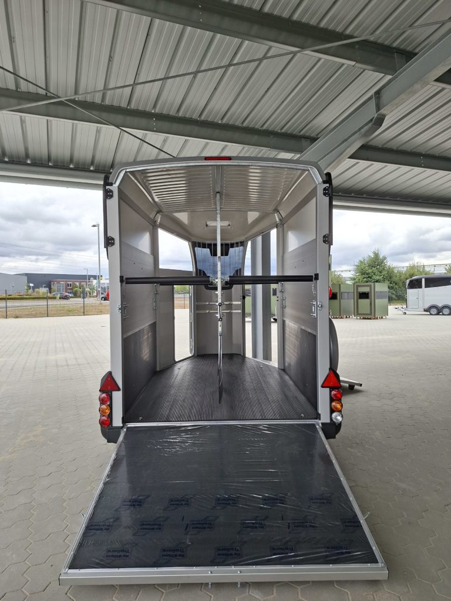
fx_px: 400
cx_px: 226
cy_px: 300
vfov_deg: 73.9
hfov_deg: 58.9
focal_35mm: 23
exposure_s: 1/640
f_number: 1.8
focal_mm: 5.54
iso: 50
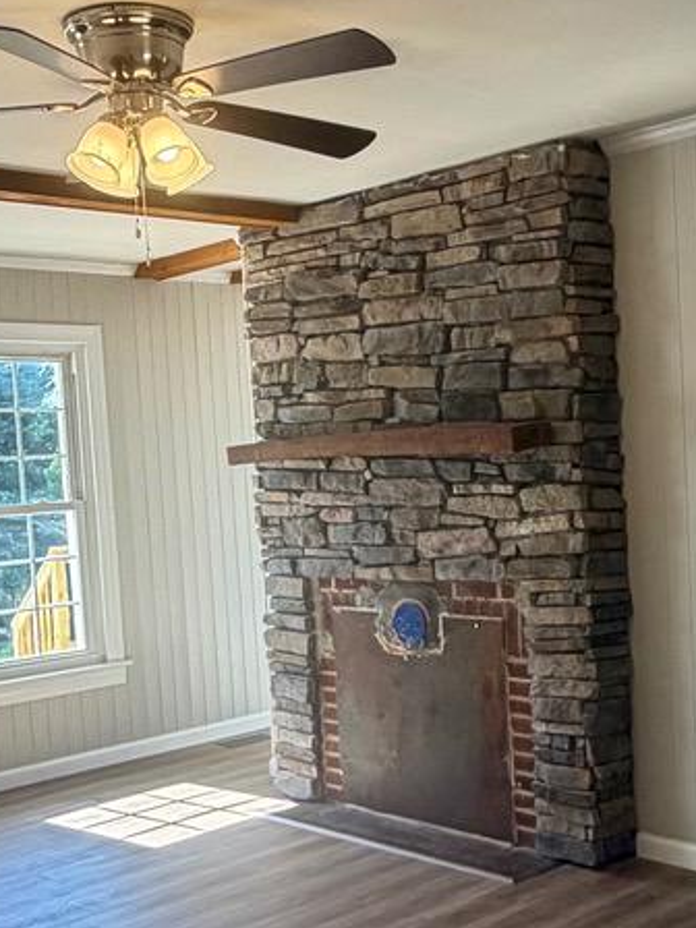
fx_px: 1287
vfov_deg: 39.4
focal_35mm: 48
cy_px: 568
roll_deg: +3.8
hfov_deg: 30.2
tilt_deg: -4.0
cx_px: 402
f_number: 2.2
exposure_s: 1/120
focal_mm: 2.22
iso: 100
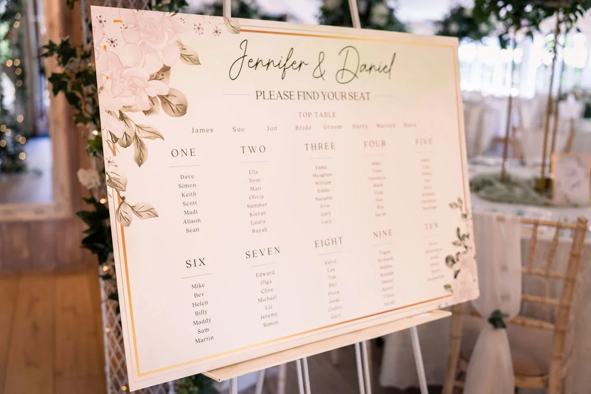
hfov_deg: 50.7
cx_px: 296
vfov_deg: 35.1
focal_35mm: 38
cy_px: 197
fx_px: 624
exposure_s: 1/200
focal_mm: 38
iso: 1600
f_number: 2.8
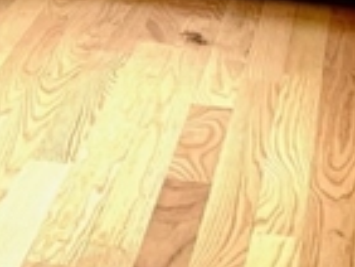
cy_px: -302
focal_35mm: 189
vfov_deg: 7.5
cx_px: 8
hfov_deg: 10.4
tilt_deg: -5.3
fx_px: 1940
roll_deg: -4.0
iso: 50
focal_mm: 5.1
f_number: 1.6
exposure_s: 1/123
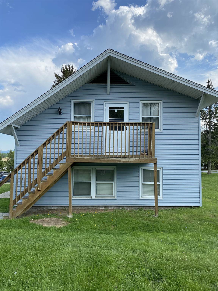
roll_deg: -0.9
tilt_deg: +2.1
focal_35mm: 26
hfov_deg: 53.1
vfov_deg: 67.3
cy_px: 146
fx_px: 218
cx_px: 109
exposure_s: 1/1429
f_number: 1.8
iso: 32
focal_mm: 4.25
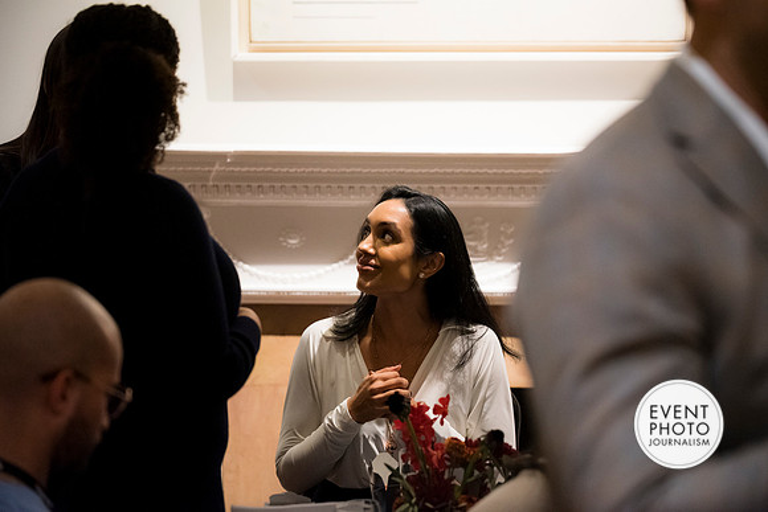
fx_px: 2204
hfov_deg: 19.8
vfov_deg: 13.3
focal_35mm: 103
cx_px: 384
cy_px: 256
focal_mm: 102
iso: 5000
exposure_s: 1/125
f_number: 2.8
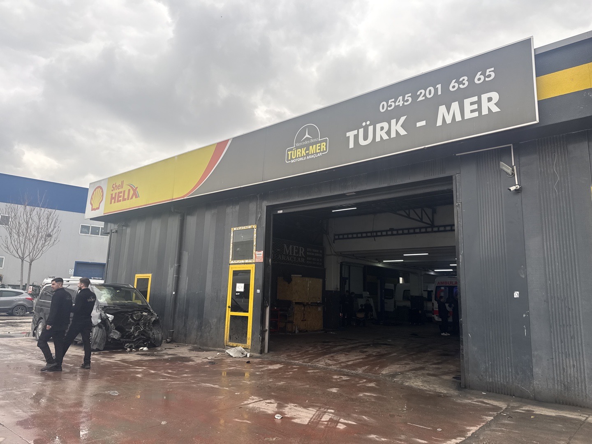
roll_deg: -1.8
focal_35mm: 24
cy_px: 222
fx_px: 410
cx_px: 296
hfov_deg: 71.6
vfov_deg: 56.8
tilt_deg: +10.6
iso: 80
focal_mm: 6.76
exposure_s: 1/660
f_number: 1.78
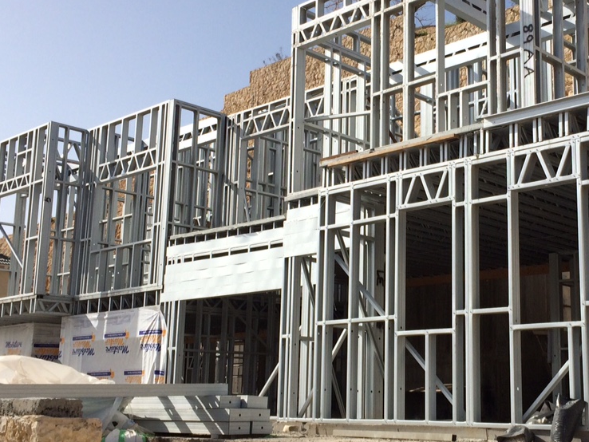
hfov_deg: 36.3
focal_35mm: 52
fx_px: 885
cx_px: 407
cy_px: 228
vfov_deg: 28.0
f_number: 2.2
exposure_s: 1/2933
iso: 32
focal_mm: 4.12
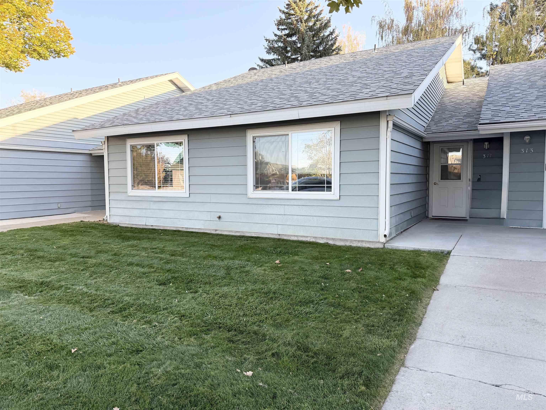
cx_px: 273
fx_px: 379
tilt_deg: -2.5
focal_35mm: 24
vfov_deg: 56.8
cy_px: 205
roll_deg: +1.1
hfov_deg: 71.6
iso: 100
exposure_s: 1/507
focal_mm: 6.76
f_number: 1.78
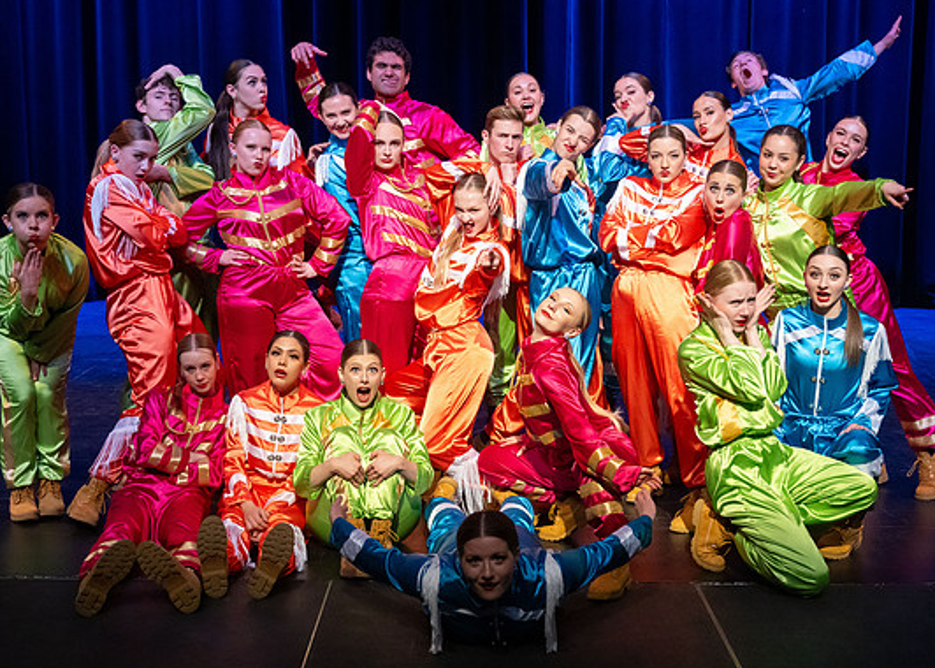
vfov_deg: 27.7
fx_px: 1354
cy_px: 354
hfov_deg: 38.1
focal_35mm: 51
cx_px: 492
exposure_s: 1/500
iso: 5000
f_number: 4
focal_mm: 40
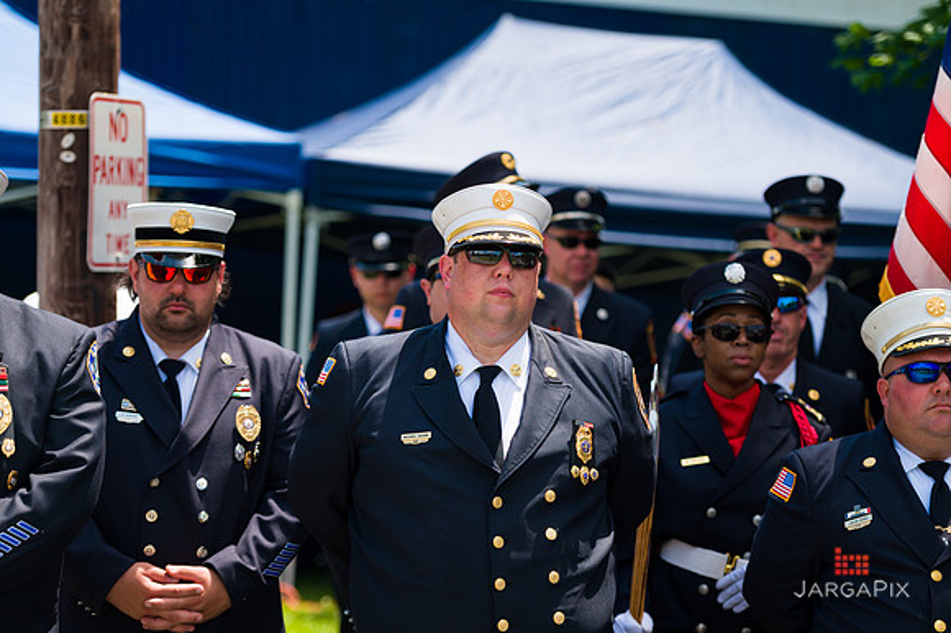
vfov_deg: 12.2
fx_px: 2957
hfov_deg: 18.3
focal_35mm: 112
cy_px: 316
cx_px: 476
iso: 200
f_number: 3.2
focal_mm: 112
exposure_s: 1/2500
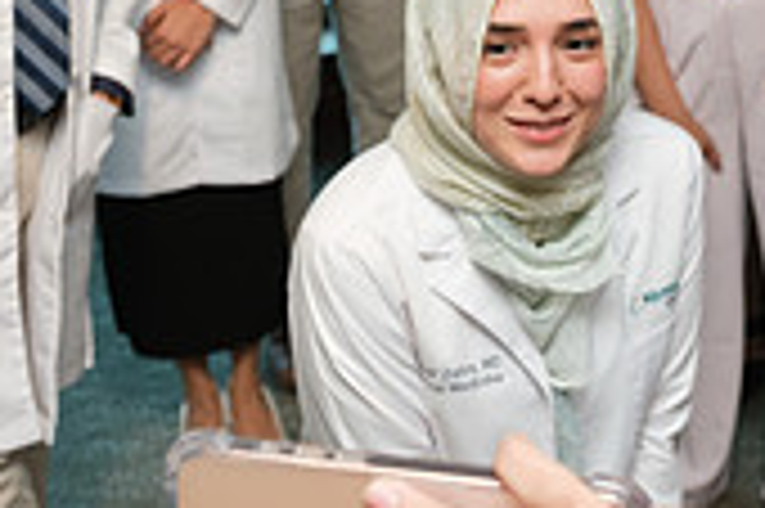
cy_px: -20
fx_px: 1741
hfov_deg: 24.4
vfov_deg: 16.2
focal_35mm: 82
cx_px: 608
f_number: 2.8
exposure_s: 1/250
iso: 640
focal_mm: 16
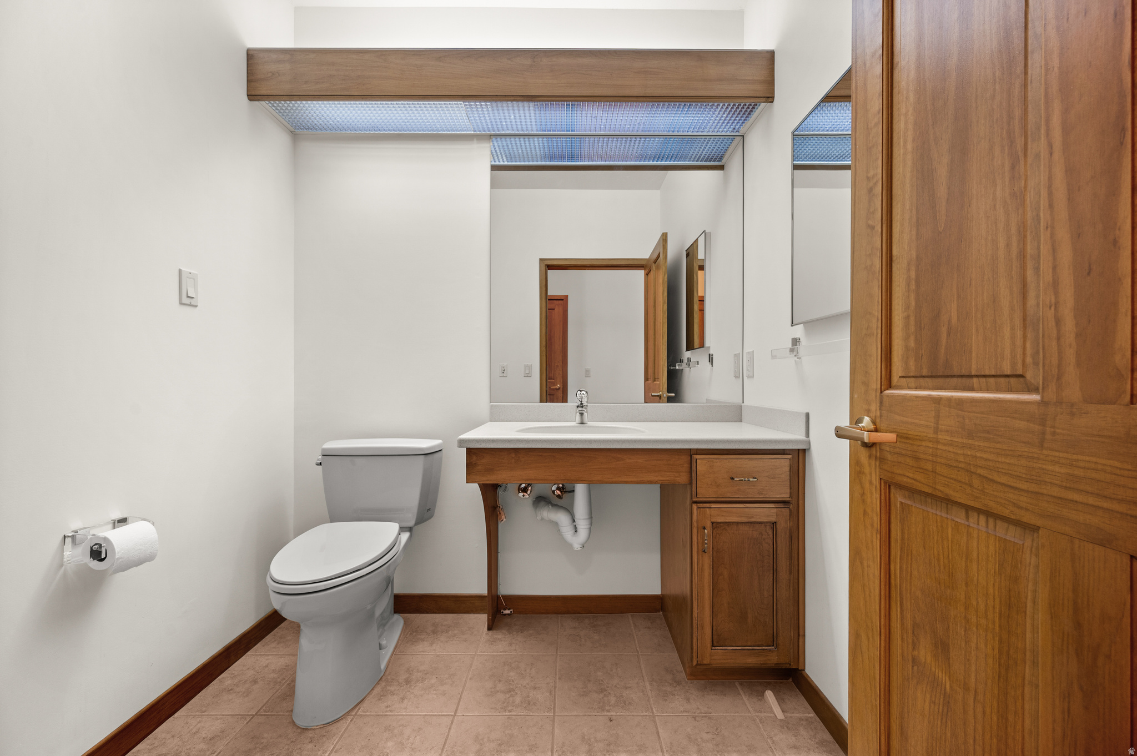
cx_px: 568
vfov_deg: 81.1
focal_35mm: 14
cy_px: 378
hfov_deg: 104.3
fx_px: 442
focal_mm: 14
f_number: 7.1
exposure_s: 1/6
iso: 500
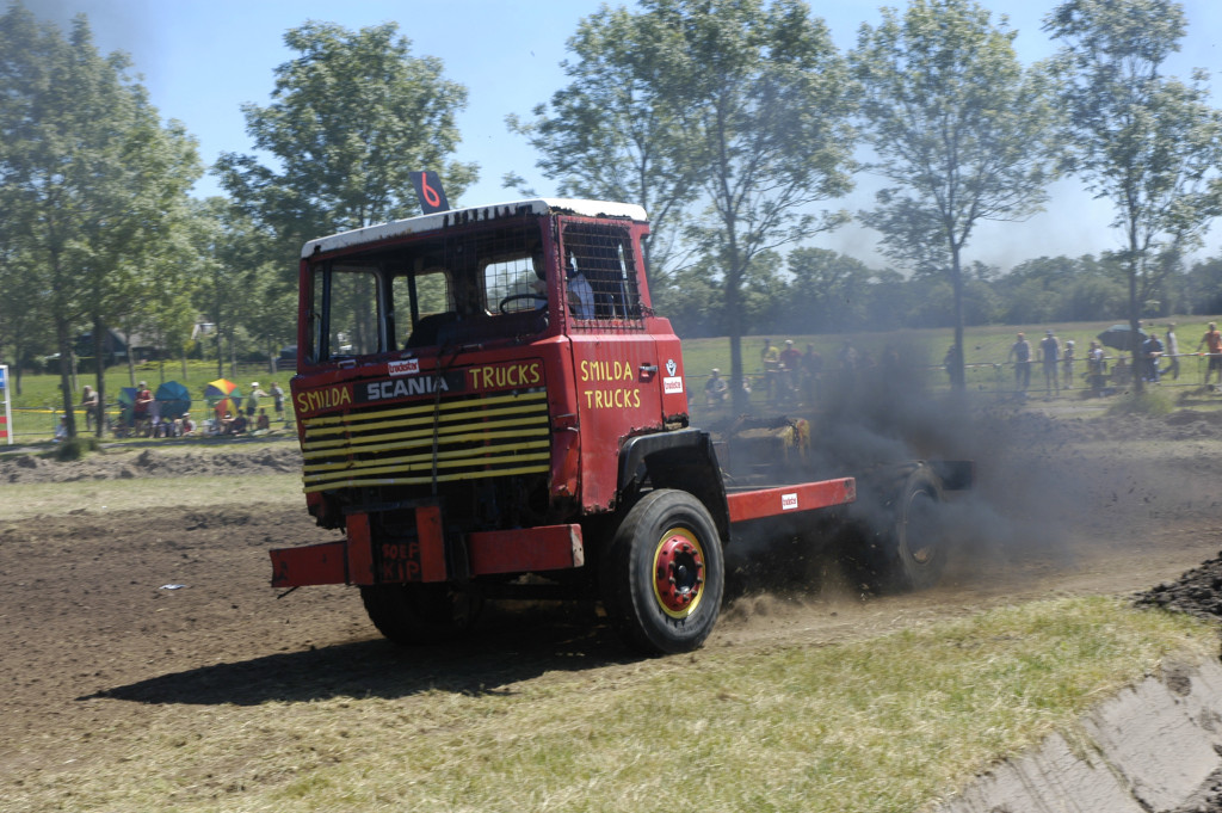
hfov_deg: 35.1
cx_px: 611
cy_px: 406
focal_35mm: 57
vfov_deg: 23.7
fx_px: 1933
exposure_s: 1/250
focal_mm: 38
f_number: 8
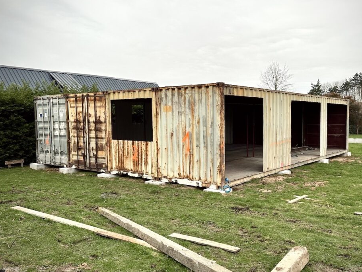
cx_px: 193
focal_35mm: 27
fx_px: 282
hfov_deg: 65.2
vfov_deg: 51.3
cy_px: 125
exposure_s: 1/303
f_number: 1.78
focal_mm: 6.86
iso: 80
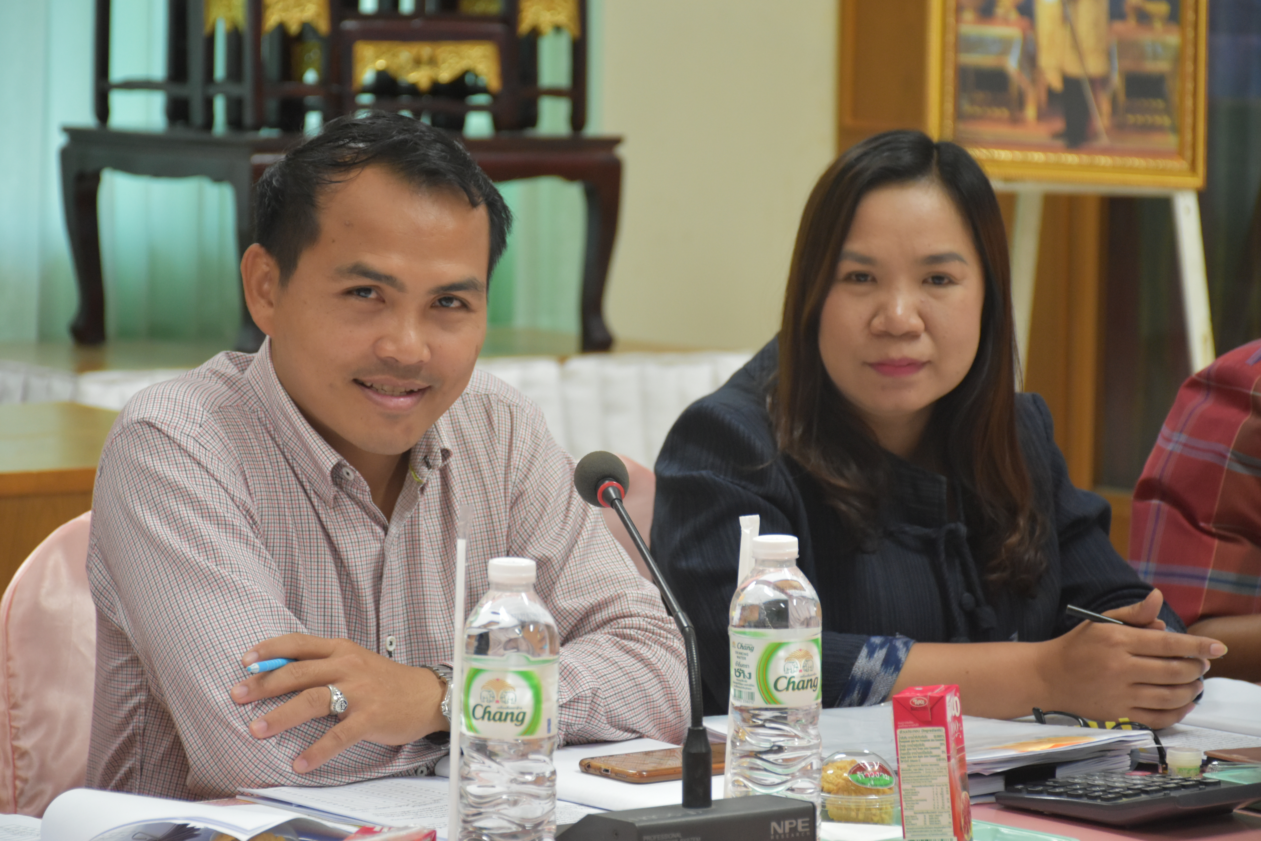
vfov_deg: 9.6
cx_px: 630
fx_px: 4991
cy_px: 420
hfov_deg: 14.4
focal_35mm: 142
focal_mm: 95
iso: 1800
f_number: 5.3
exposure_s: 1/60
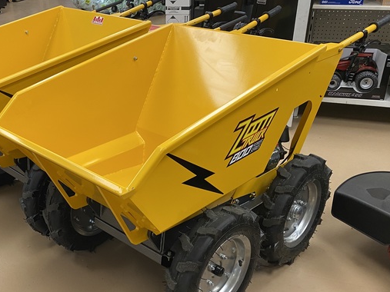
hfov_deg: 45.0
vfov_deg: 34.8
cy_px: 195
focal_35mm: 41
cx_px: 125
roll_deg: +3.8
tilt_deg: -30.8
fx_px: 462
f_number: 1.8
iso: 100
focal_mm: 4.25
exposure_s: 1/60
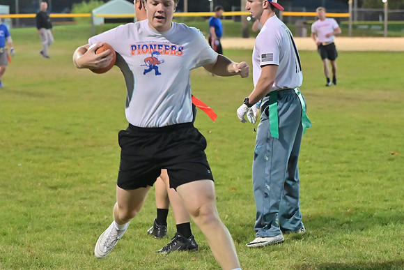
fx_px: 1381
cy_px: 135
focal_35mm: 123
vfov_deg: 11.2
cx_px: 202
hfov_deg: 16.6
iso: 6400
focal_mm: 82
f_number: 4
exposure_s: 1/320
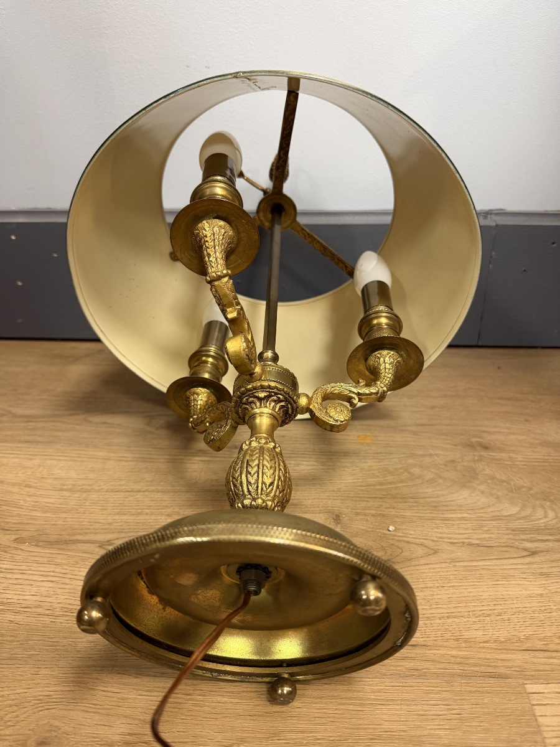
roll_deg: -0.5
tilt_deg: -26.0
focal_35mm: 24
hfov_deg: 56.8
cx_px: 280
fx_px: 518
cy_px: 374
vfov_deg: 71.6
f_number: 1.78
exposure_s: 1/50
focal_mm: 6.76
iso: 250
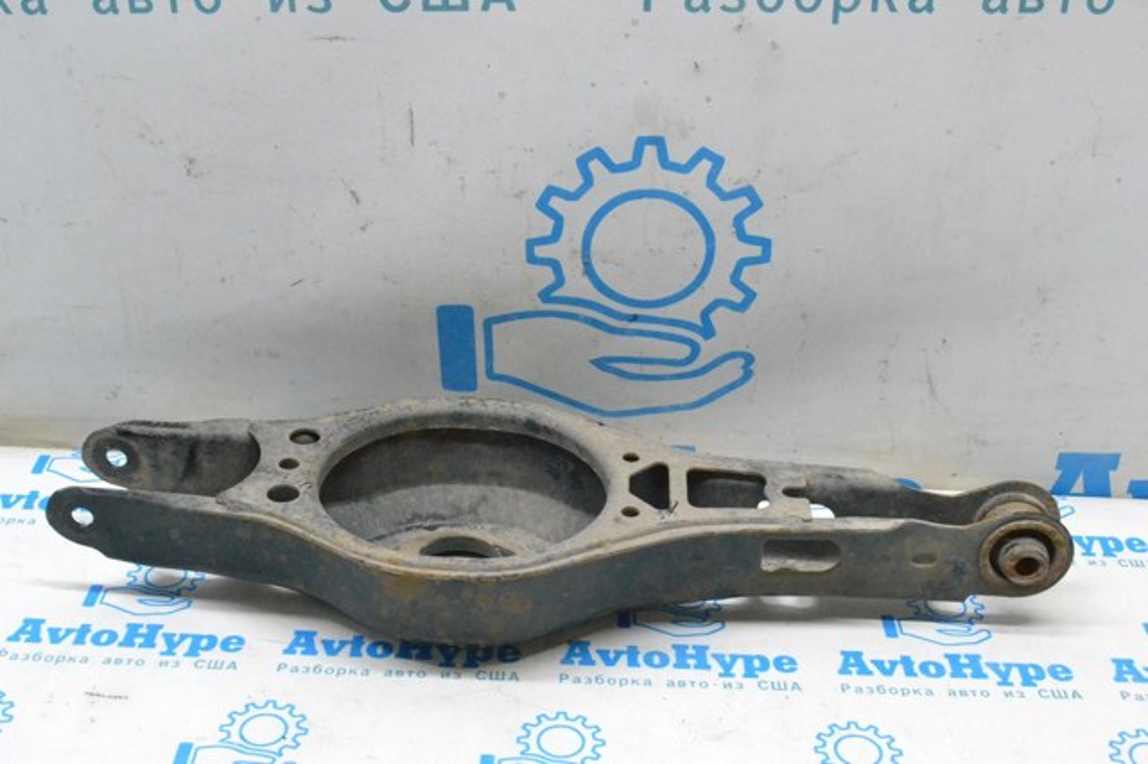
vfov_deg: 28.0
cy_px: 382
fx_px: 1530
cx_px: 574
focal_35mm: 48
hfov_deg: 41.1
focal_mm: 32
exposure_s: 1/100
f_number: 11
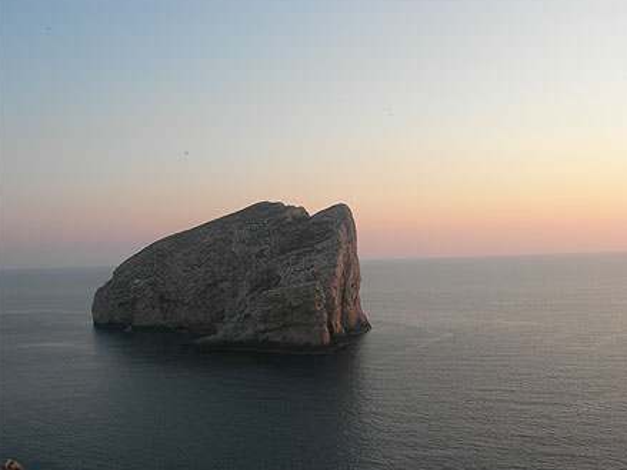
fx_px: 706
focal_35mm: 39
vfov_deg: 36.8
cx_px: 316
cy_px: 231
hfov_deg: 47.9
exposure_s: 1/69
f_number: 4.8
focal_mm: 7.8
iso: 50
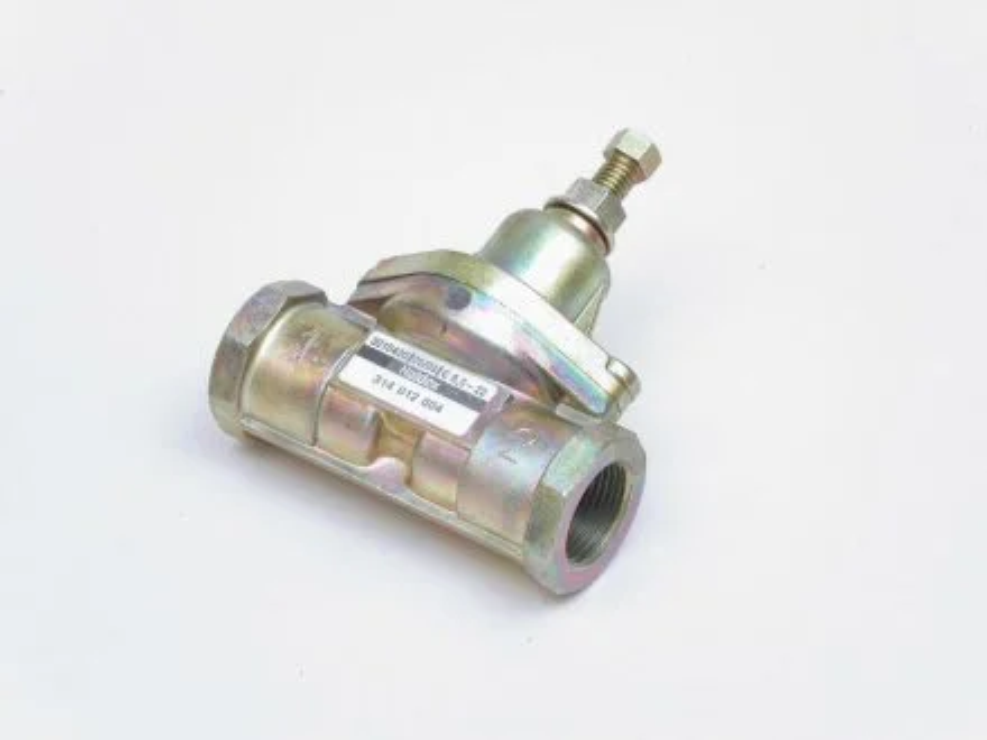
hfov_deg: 18.4
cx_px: 494
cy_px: 370
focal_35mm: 107
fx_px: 3051
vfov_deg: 13.8
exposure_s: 1
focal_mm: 22
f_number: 6.7
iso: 100
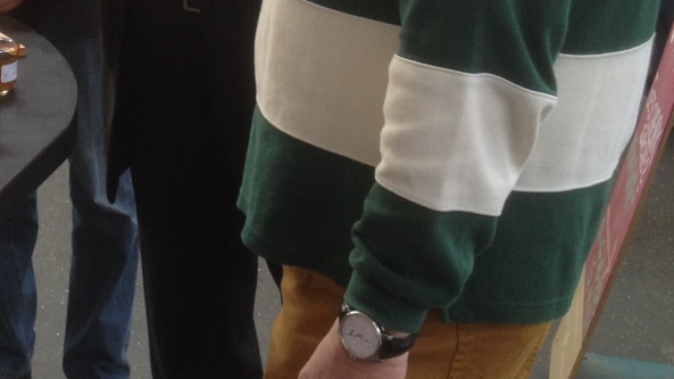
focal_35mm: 105
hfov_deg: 19.7
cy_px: -53
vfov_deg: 11.3
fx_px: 1876
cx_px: -27
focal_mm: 4.28
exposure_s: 1/20
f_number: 2.4
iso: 64
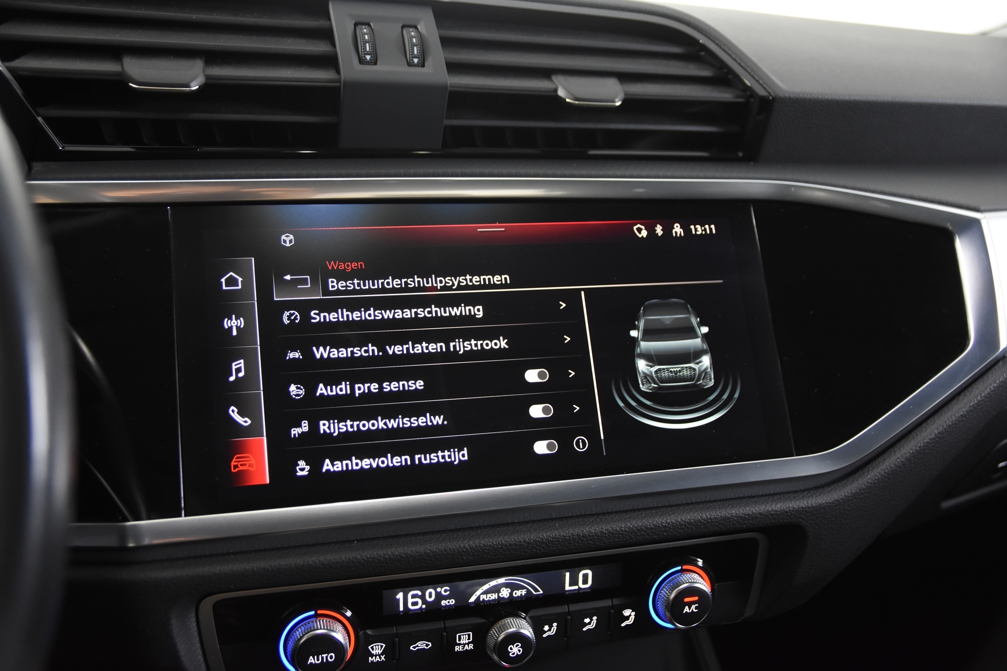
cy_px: 336
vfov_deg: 34.2
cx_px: 504
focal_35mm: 39
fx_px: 1091
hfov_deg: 49.6
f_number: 3.2
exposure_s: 1/40
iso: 2000
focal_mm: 26
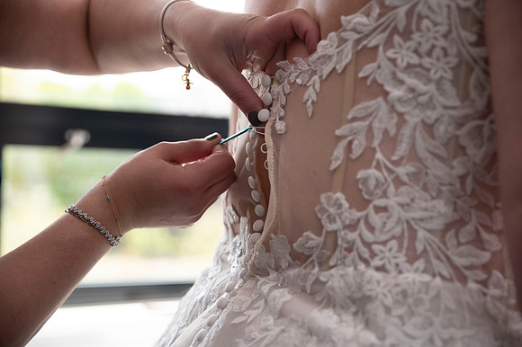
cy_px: 174
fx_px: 797
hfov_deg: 36.3
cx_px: 261
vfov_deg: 24.6
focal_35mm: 55
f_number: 2.8
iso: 1600
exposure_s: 1/1600
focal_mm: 55
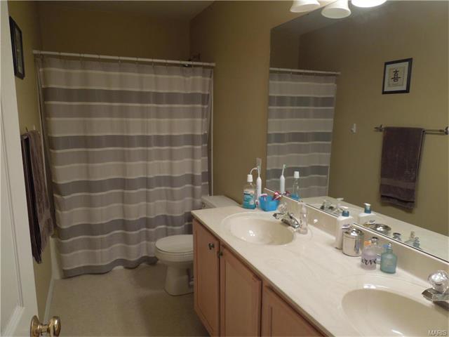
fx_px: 324
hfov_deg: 69.4
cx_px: 224
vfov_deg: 54.9
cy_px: 168
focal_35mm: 25
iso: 280
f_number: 3.3
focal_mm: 4.5
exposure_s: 1/30
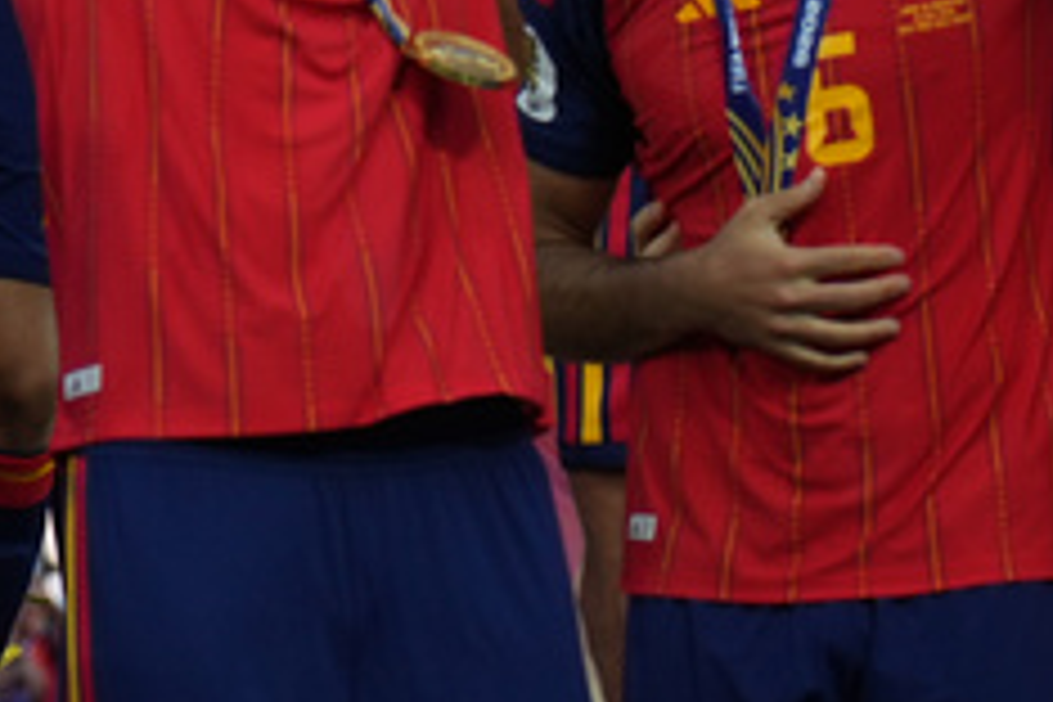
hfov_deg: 3.6
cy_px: 297
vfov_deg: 2.4
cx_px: 1850
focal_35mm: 565
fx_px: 16525
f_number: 3.5
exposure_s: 1/1600
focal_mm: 86
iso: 250
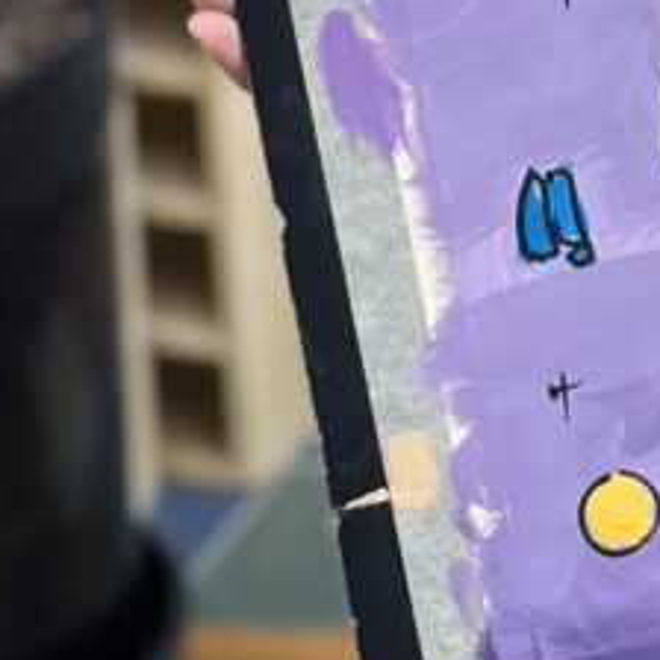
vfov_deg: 6.8
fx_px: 5436
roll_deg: +3.6
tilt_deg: -16.7
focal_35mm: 252
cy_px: -496
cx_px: 825
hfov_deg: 6.9
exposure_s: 1/100
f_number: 1.78
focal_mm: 6.86
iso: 80
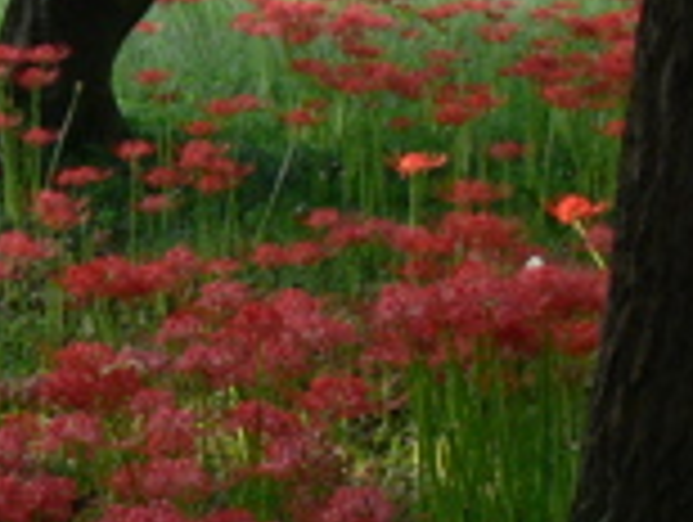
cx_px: -572
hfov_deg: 12.4
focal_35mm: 145
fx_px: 2907
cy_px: 292
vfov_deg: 10.3
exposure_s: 1/40
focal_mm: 7.4
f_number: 3.6
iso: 80
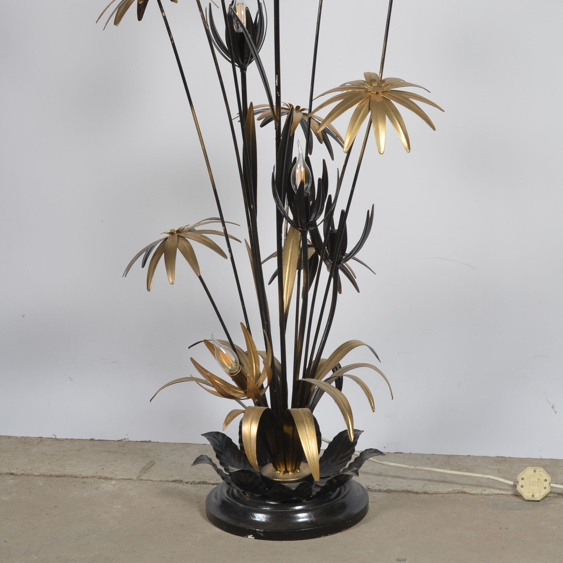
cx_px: 281
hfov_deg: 17.9
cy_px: 141
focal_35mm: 97
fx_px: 1785
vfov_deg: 17.8
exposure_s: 1/125
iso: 100
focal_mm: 50
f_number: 11
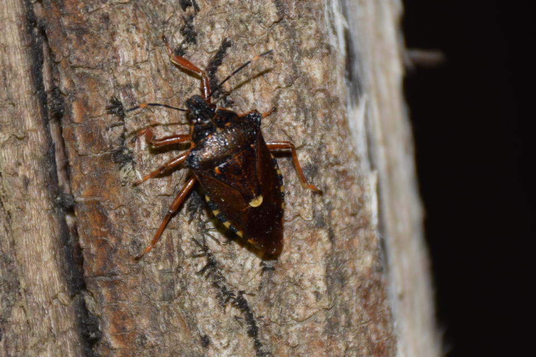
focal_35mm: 210
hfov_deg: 9.8
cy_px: 178
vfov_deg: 6.5
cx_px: 268
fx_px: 3125
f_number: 7.1
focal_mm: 140
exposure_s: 1/60
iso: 320
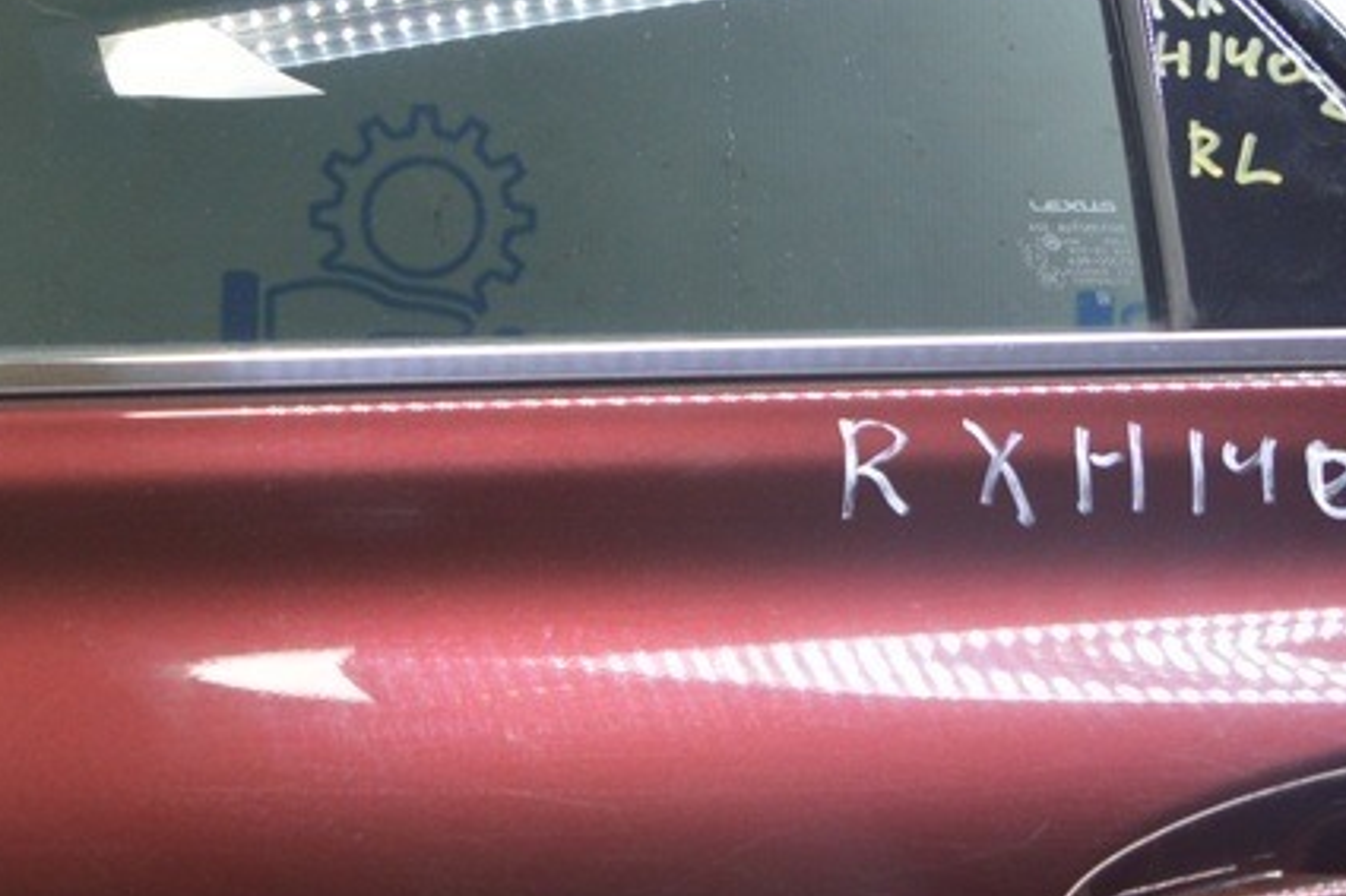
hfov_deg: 29.4
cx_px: 79
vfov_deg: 20.7
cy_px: 217
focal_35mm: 65
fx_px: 2429
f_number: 3.5
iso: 400
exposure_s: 1/40
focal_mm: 18
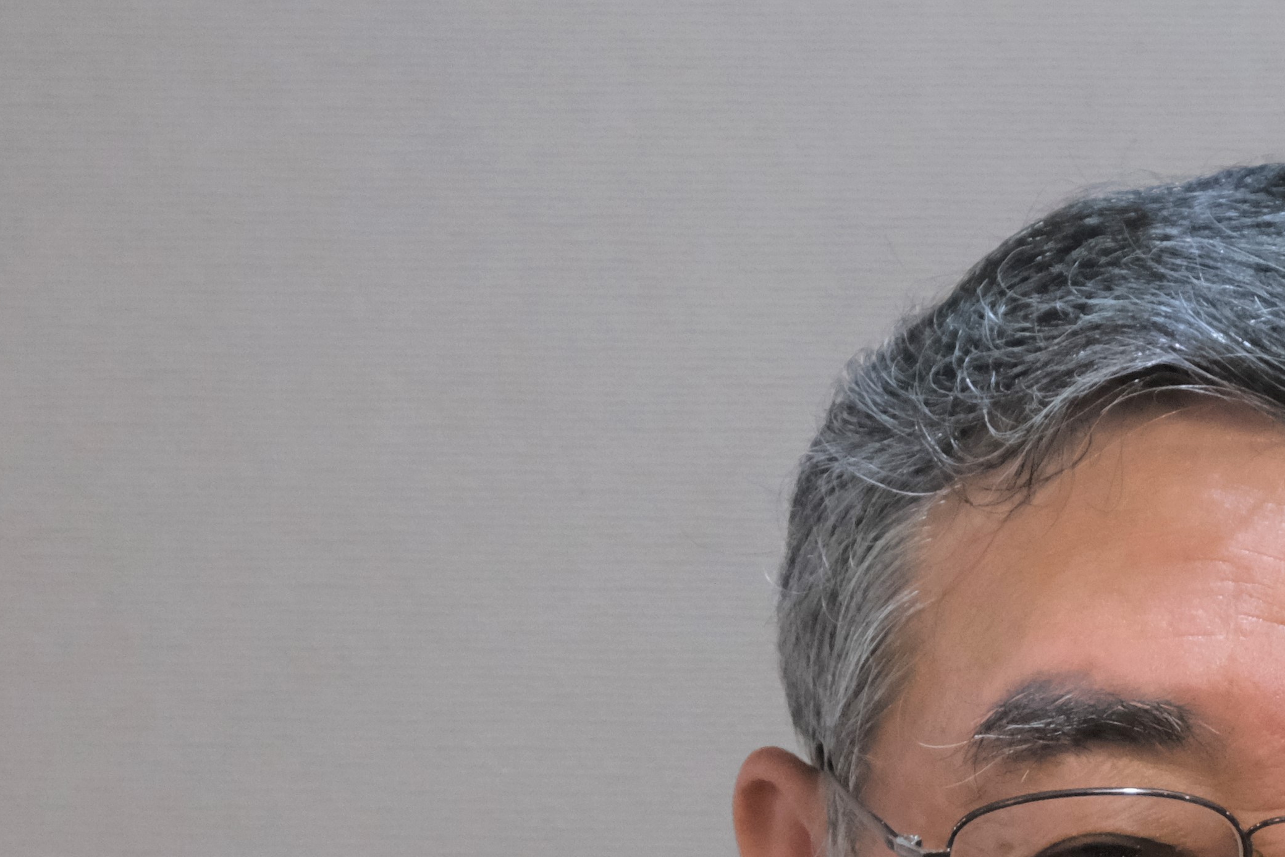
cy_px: 1205
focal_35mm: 207
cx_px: 1309
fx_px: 7389
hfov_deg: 9.9
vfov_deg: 6.6
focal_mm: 46.3
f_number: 8
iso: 3200
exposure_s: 1/45
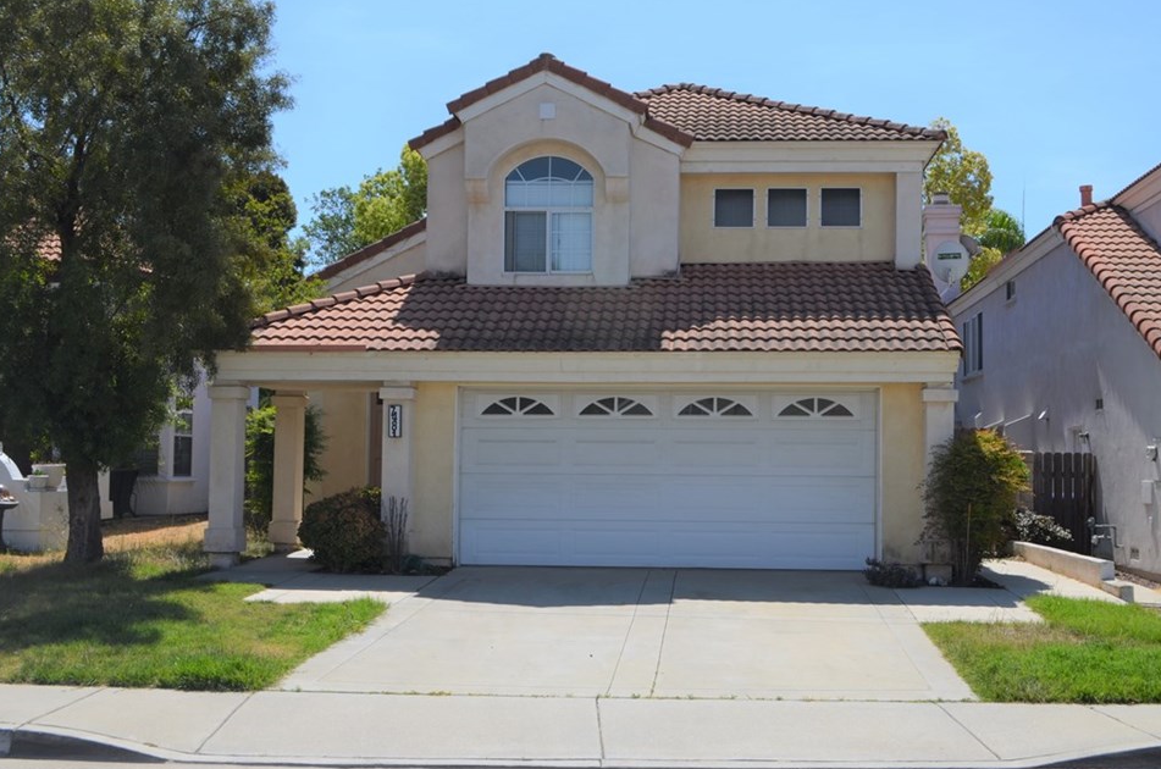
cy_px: 389
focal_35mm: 42
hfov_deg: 46.5
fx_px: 1352
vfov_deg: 31.8
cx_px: 596
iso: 100
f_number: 8
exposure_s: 1/250
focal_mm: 26
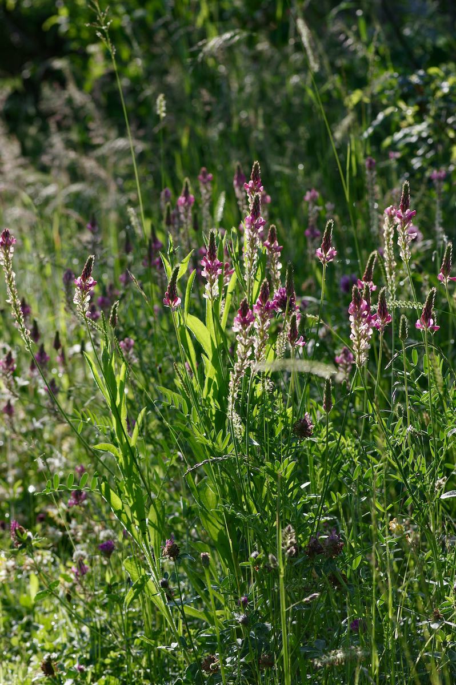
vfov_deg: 13.7
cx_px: 228
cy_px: 342
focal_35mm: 150
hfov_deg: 9.1
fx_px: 2855
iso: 400
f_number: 7.1
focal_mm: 100
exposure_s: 1/640
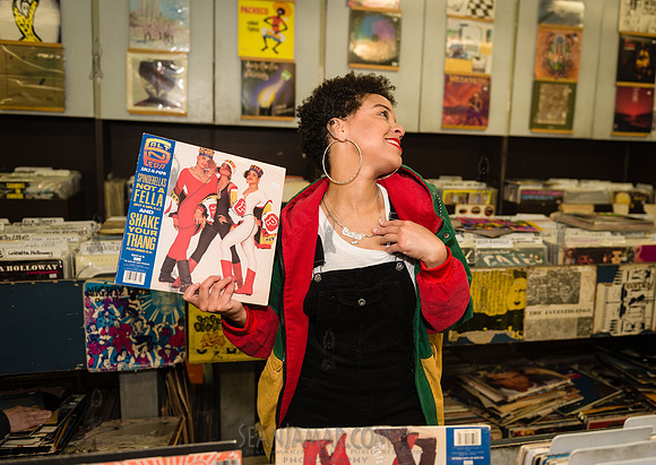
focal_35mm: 33
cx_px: 361
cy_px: 229
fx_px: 615
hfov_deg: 56.0
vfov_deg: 41.4
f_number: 2.8
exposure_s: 1/320
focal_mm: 29
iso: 640
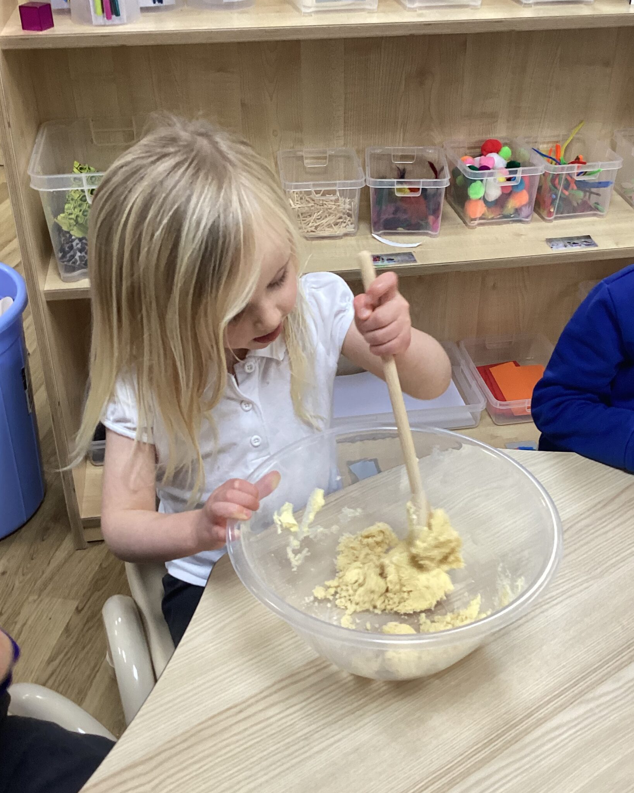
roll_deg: +0.3
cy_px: 428
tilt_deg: -35.5
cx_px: 335
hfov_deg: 39.2
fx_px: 891
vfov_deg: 47.9
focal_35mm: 38
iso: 125
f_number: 2.4
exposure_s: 1/50
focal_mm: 3.3
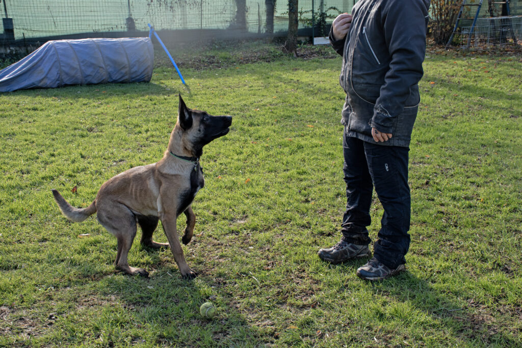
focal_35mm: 51
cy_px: 174
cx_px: 261
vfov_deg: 26.5
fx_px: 740
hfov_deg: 38.9
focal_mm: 34
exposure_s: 1/250
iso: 320
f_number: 8
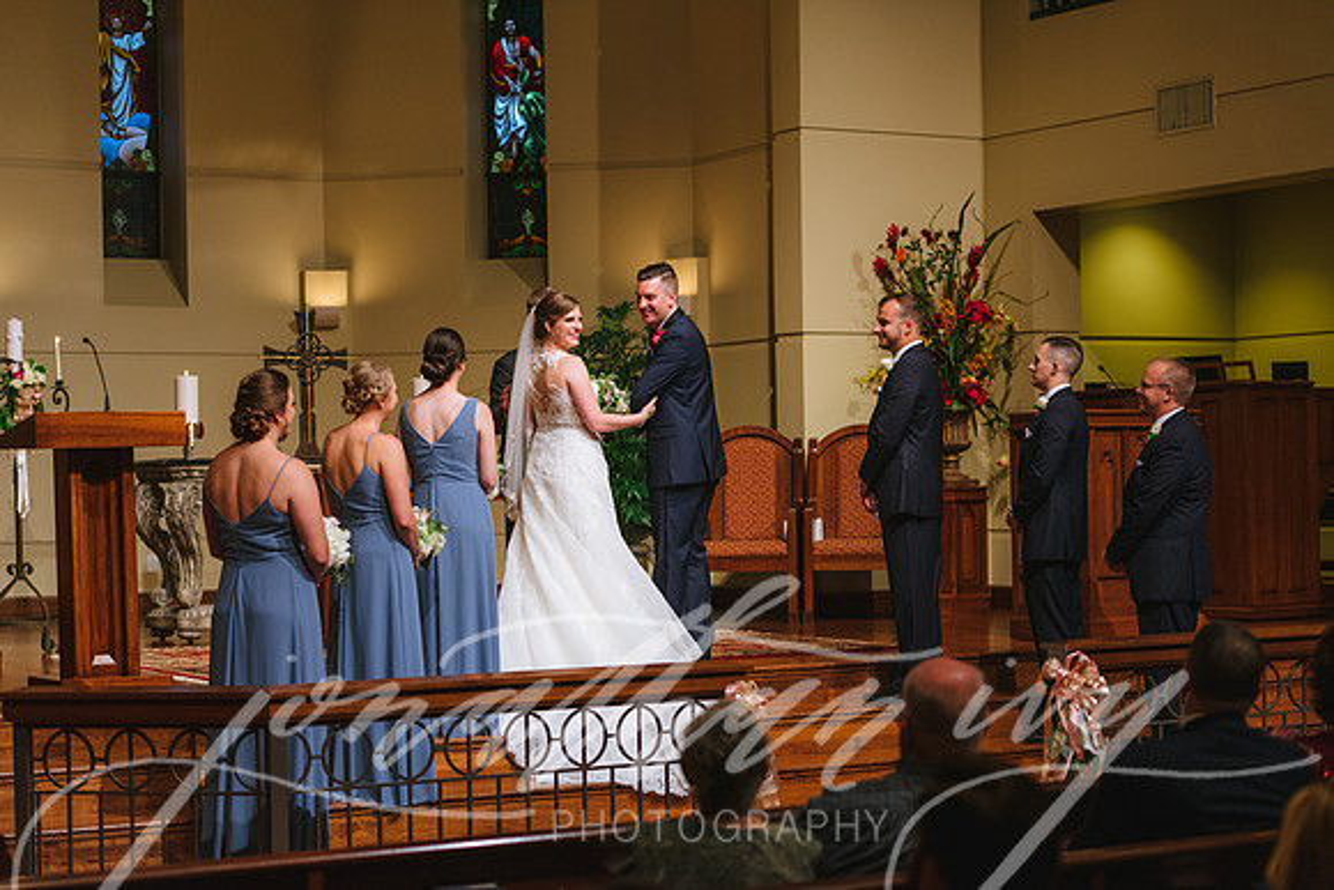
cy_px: 445
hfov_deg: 28.8
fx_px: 2594
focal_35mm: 70
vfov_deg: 19.5
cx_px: 667
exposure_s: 1/200
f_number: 2.8
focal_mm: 70
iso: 1600
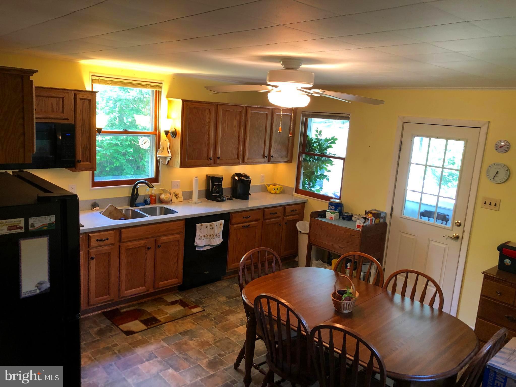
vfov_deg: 49.7
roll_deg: -2.9
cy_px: 194
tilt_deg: -10.3
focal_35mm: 28
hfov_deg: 63.4
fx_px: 417
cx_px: 258
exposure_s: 1/17
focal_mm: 3.99
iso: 40
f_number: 1.8
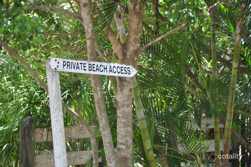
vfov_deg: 7.0
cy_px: 84
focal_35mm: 195
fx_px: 1358
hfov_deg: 10.6
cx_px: 126
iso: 400
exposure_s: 1/100
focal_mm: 130
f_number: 6
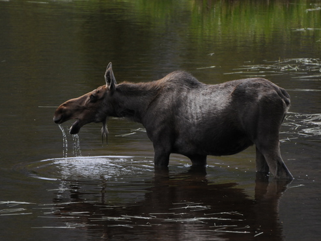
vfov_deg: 3.0
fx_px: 4554
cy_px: 120
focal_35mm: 491
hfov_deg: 4.0
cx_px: 169
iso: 800
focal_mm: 300
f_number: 5.6
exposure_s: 1/1250
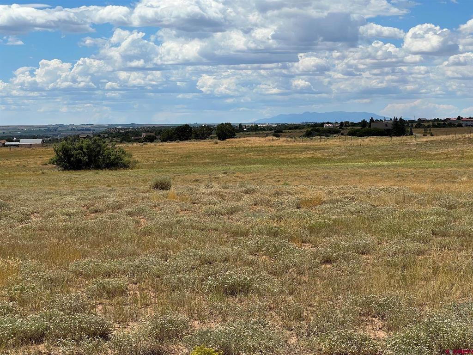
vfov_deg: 19.1
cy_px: 178
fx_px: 1052
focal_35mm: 77
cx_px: 236
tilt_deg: -3.4
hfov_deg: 25.3
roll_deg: +0.4
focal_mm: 9
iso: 32
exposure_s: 1/1647
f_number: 2.8
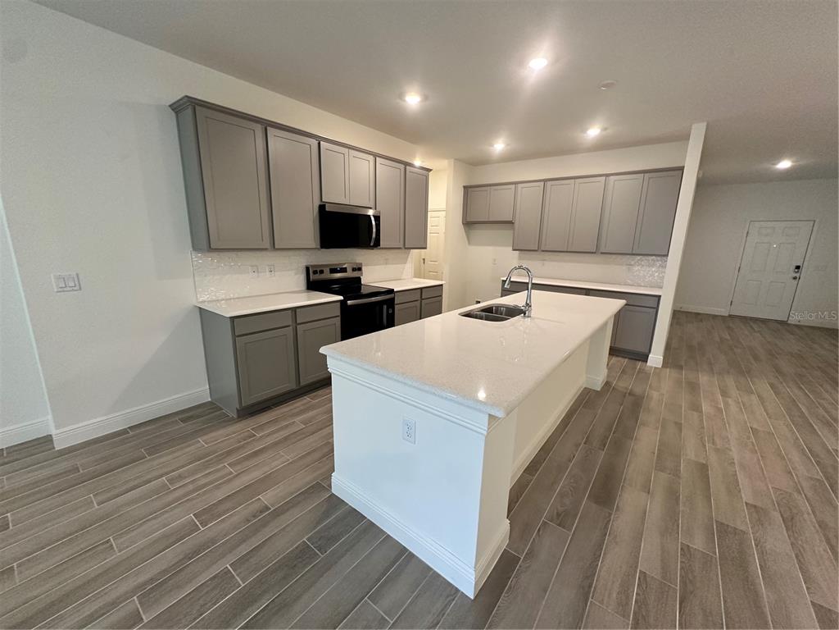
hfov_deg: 102.1
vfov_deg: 85.7
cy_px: 315
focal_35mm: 14
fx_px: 339
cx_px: 420
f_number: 2.2
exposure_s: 1/120
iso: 320
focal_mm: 2.22
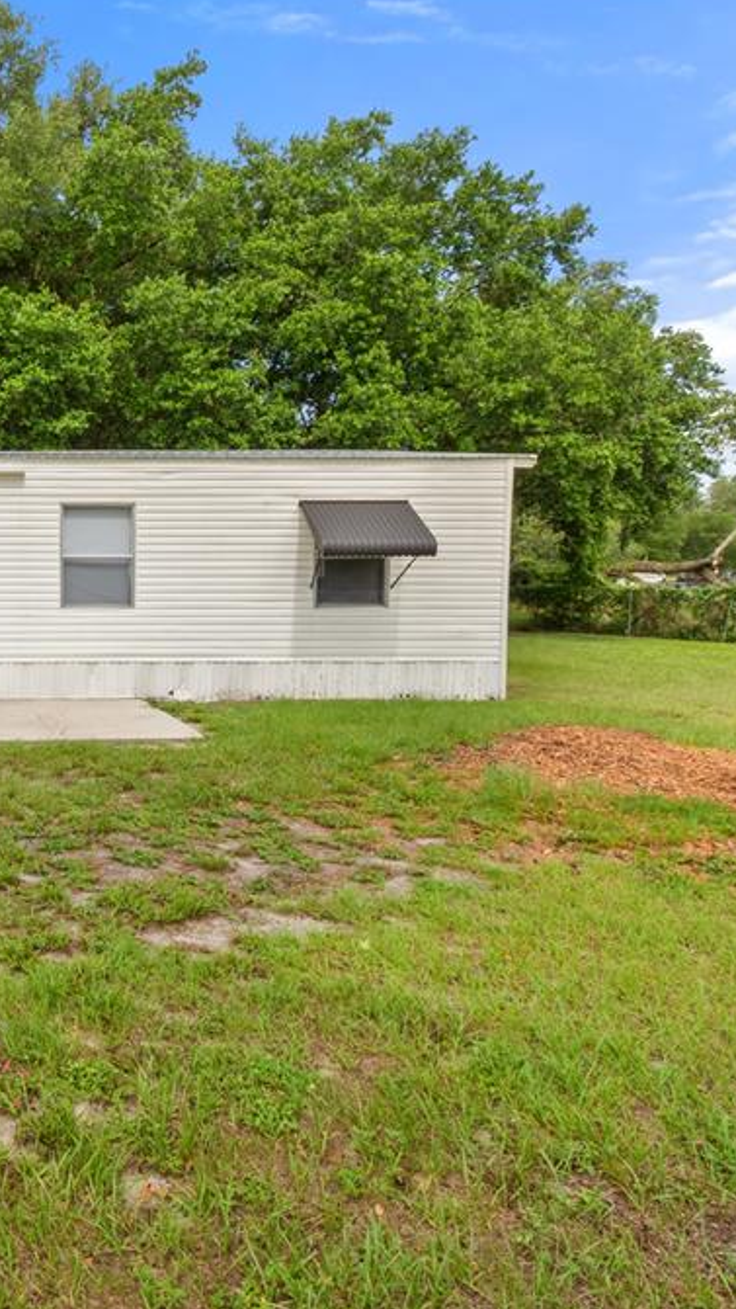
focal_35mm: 24
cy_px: 649
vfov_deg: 76.3
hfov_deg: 37.8
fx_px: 832
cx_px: -115
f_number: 10
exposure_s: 1/200
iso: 500
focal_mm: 10
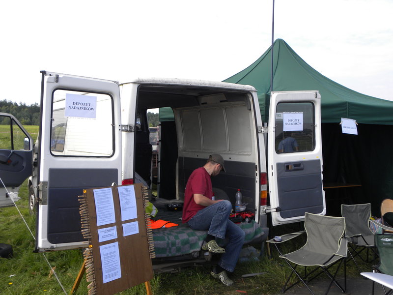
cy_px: 148
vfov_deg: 35.1
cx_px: 196
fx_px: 465
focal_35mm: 41
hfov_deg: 45.8
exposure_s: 1/298
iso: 64
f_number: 3.5
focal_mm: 7.3
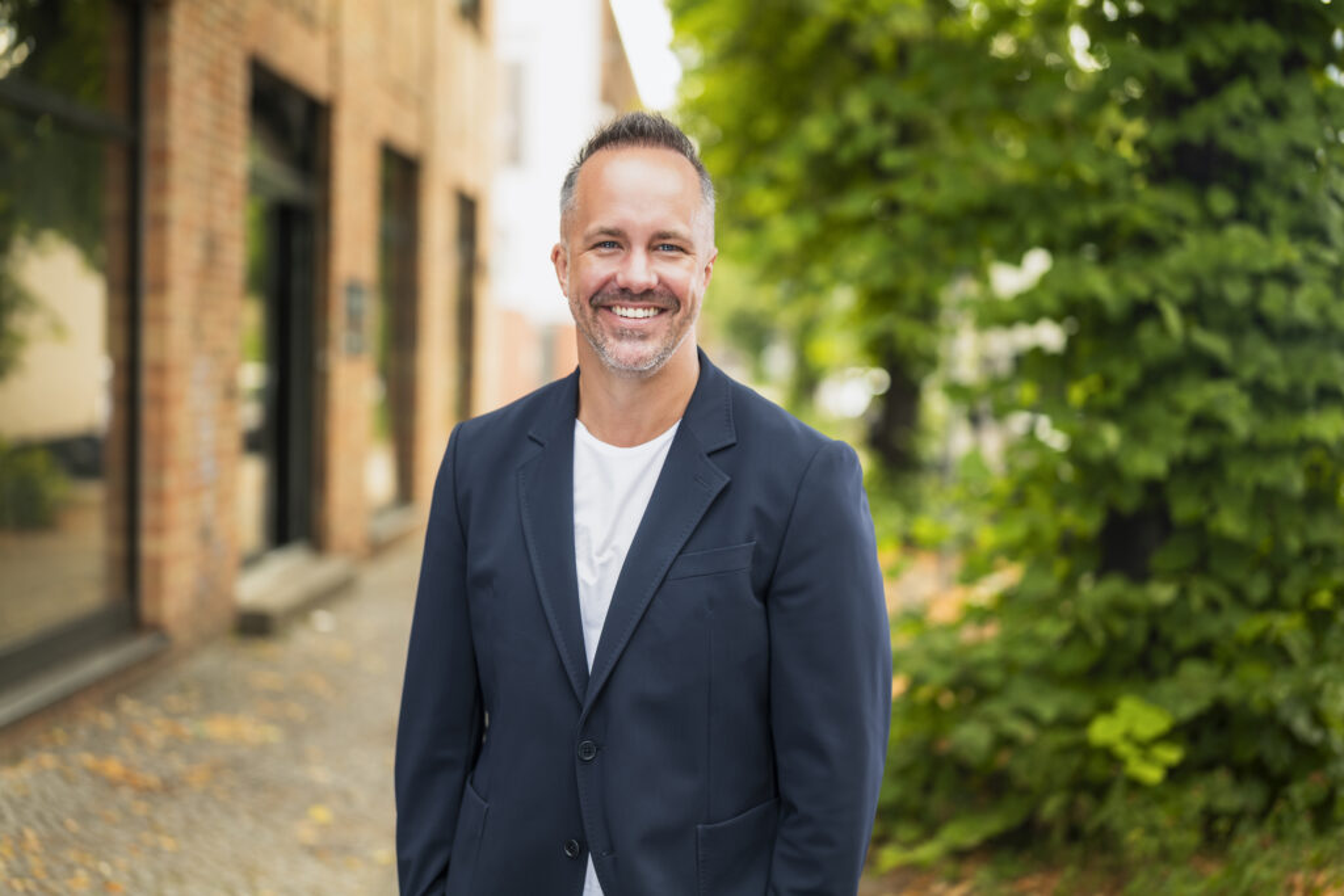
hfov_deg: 39.6
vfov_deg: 27.0
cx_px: 672
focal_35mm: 50
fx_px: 1867
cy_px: 448
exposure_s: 1/200
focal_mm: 50
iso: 100
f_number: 1.6
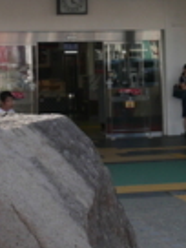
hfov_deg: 12.9
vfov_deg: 16.2
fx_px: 824
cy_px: -72
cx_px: 53
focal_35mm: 115
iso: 200
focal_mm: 13
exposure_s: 1/320
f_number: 6.3
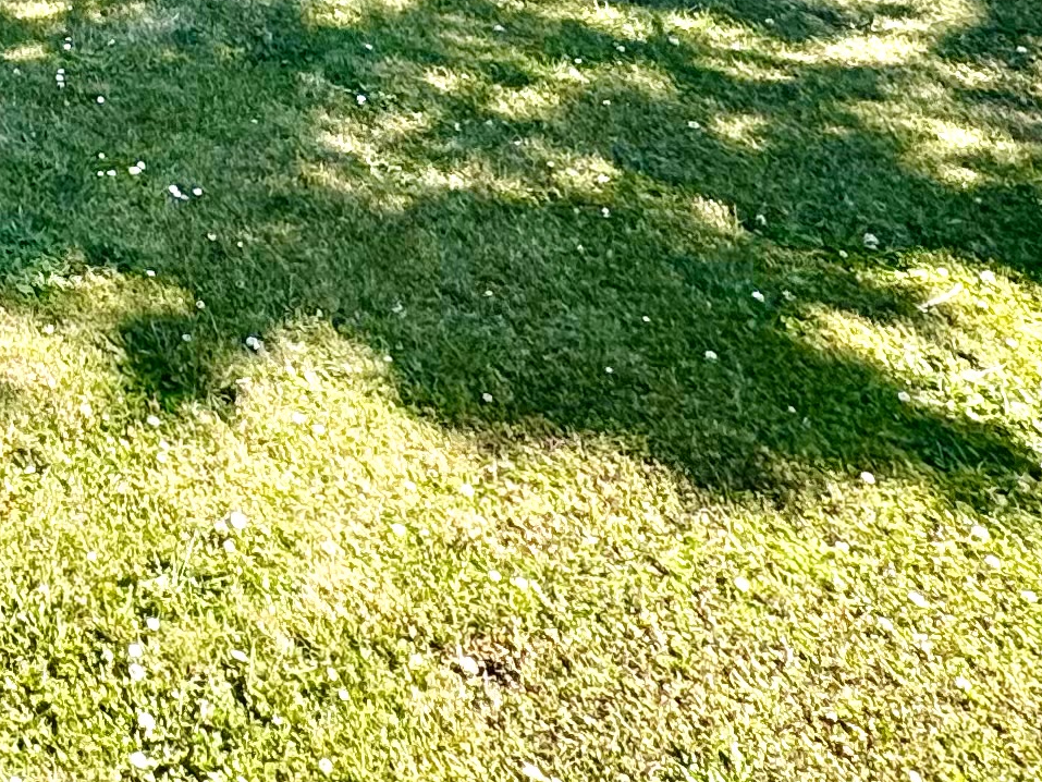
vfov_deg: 19.1
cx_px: -396
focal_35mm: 59
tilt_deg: -0.6
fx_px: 1776
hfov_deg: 26.4
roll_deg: -1.7
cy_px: -618
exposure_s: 1/470
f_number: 2.2
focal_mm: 2.22
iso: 40
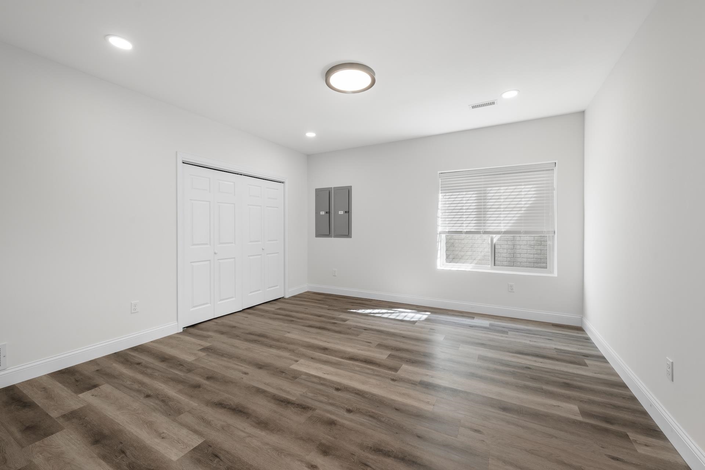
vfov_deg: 81.2
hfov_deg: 104.3
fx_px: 274
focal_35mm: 14
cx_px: 352
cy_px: 235
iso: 400
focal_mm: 14
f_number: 7.1
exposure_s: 1/15
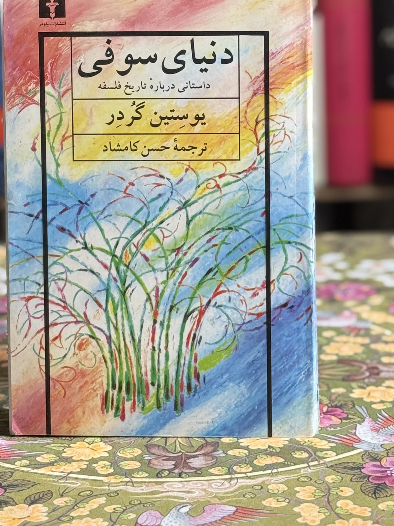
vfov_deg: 18.5
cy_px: 17
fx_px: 1578
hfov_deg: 14.2
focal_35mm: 104
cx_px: 178
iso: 50
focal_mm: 6.76
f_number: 1.78
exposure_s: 1/50
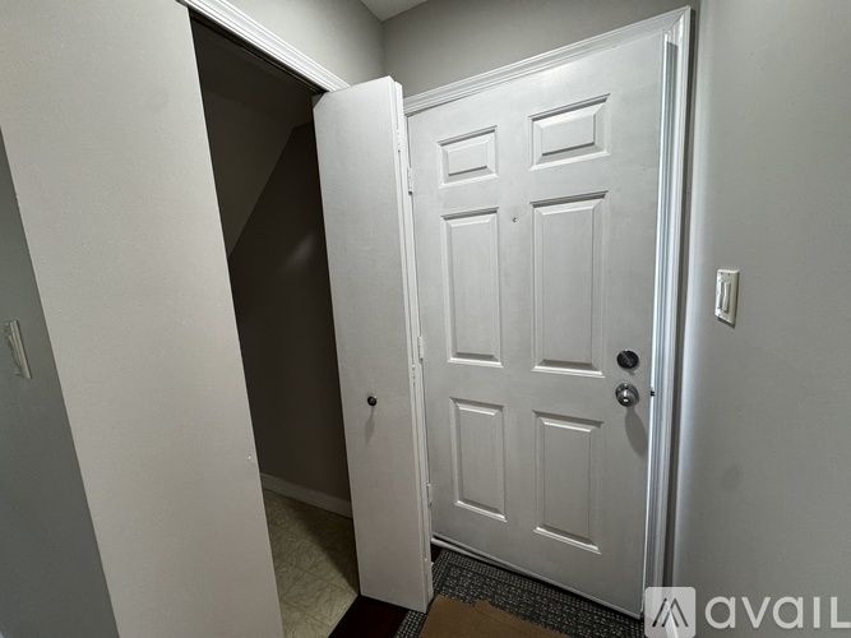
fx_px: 344
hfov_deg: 102.1
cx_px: 426
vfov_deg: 85.7
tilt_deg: -8.0
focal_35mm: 14
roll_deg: +3.9
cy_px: 319
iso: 200
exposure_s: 1/120
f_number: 2.2
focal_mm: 2.22
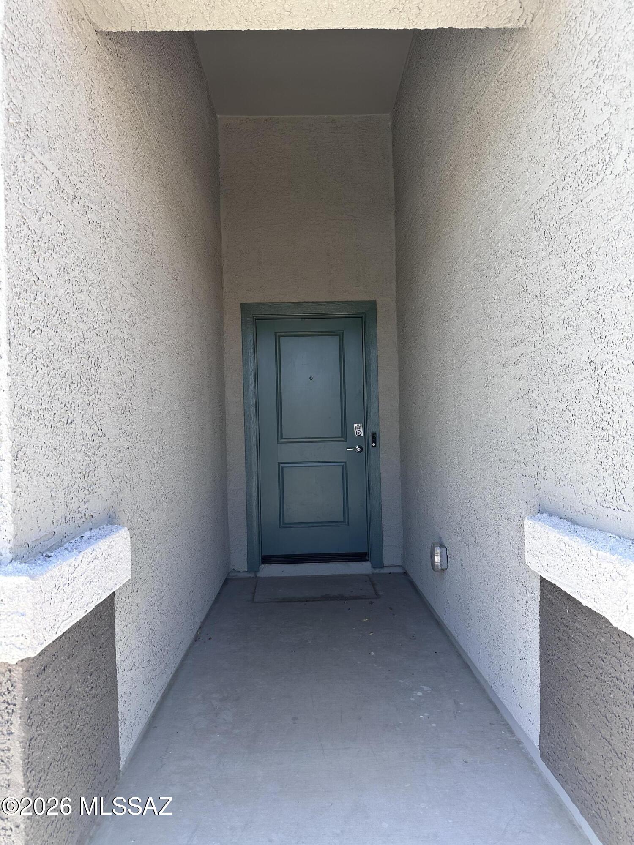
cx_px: 317
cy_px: 422
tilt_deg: +0.2
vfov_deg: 71.6
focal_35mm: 24
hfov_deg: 56.8
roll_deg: +1.2
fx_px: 586
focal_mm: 6.86
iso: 80
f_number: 1.78
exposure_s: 1/555
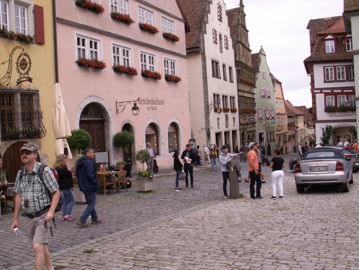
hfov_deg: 52.6
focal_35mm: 35
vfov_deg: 40.7
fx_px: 363
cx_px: 180
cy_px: 135
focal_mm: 5.86
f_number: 5
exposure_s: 1/100
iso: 50
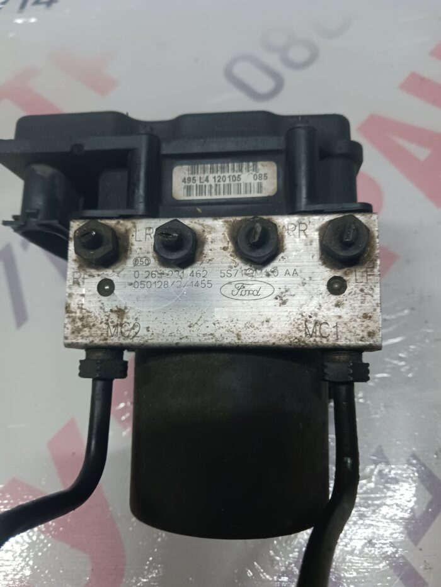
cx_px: 220
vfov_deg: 65.3
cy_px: 294
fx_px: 459
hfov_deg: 51.4
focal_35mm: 27
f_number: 1.8
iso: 200
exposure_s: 1/25
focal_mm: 4
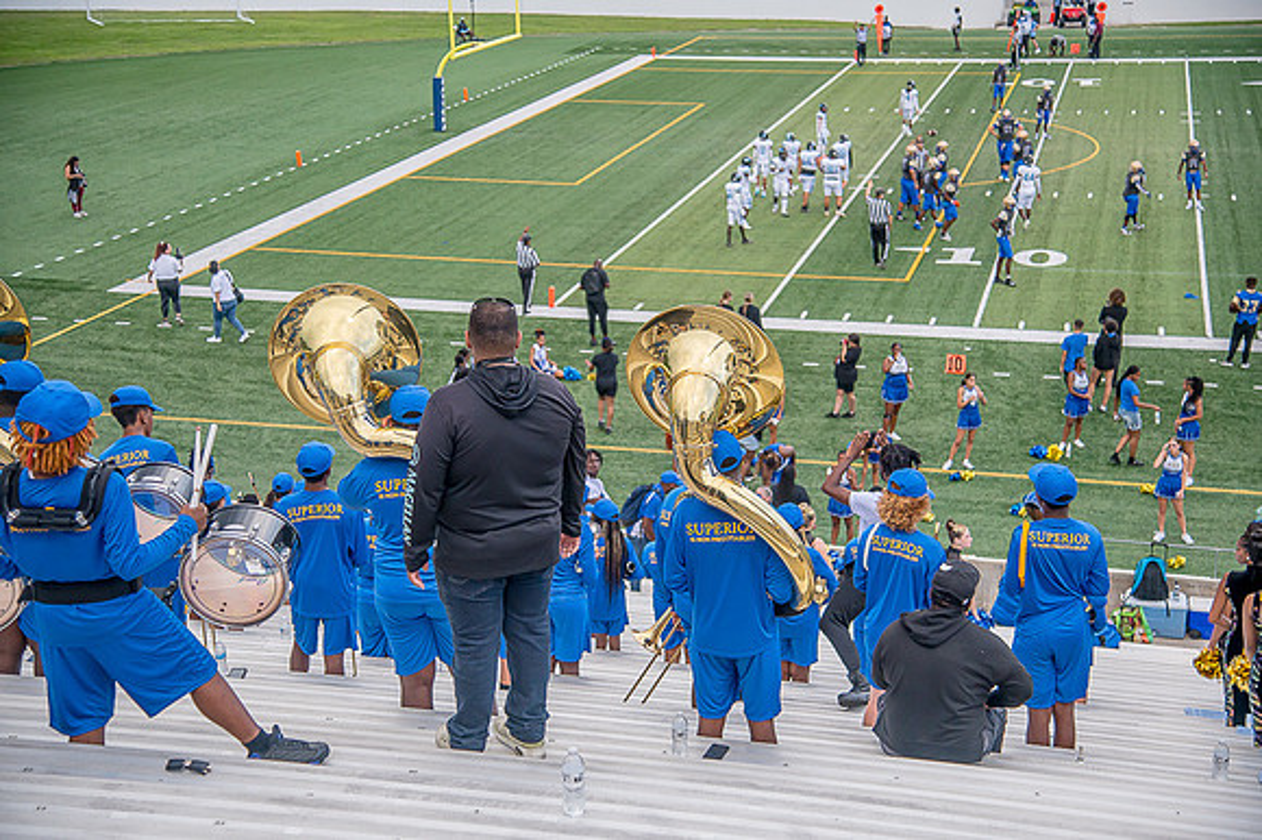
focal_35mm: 58
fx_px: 2032
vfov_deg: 23.4
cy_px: 420
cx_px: 631
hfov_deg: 34.5
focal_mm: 58
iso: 400
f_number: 4
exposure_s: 1/250
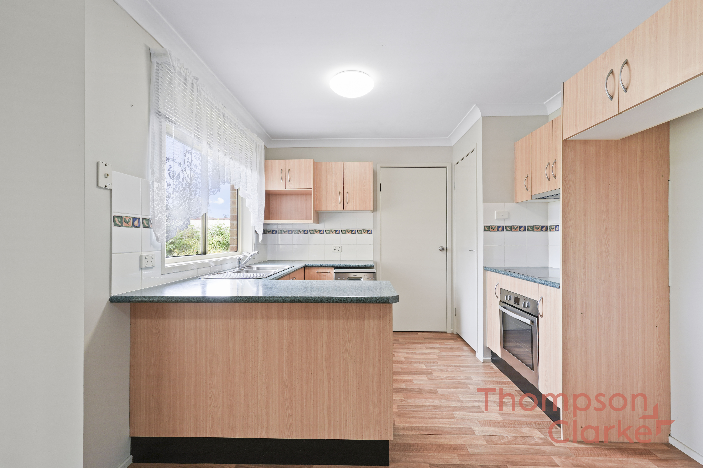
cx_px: 352
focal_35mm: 16
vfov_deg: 72.1
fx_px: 322
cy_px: 234
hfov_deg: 95.0
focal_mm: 11
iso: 100
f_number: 7.1
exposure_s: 1/4
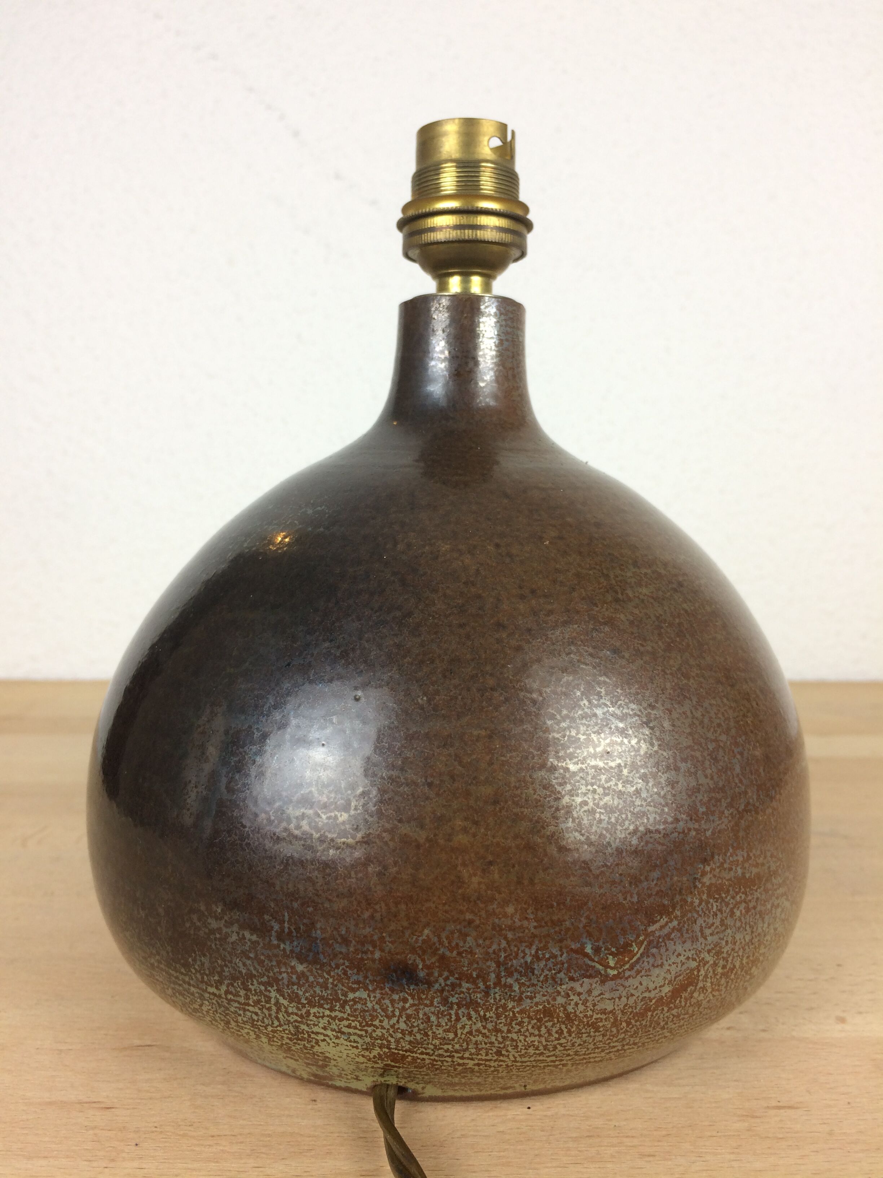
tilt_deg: -6.2
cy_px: 589
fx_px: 986
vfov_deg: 61.7
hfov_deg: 48.2
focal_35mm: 29
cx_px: 442
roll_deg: +0.7
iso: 40
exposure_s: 1/50
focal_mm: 4.15
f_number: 2.2
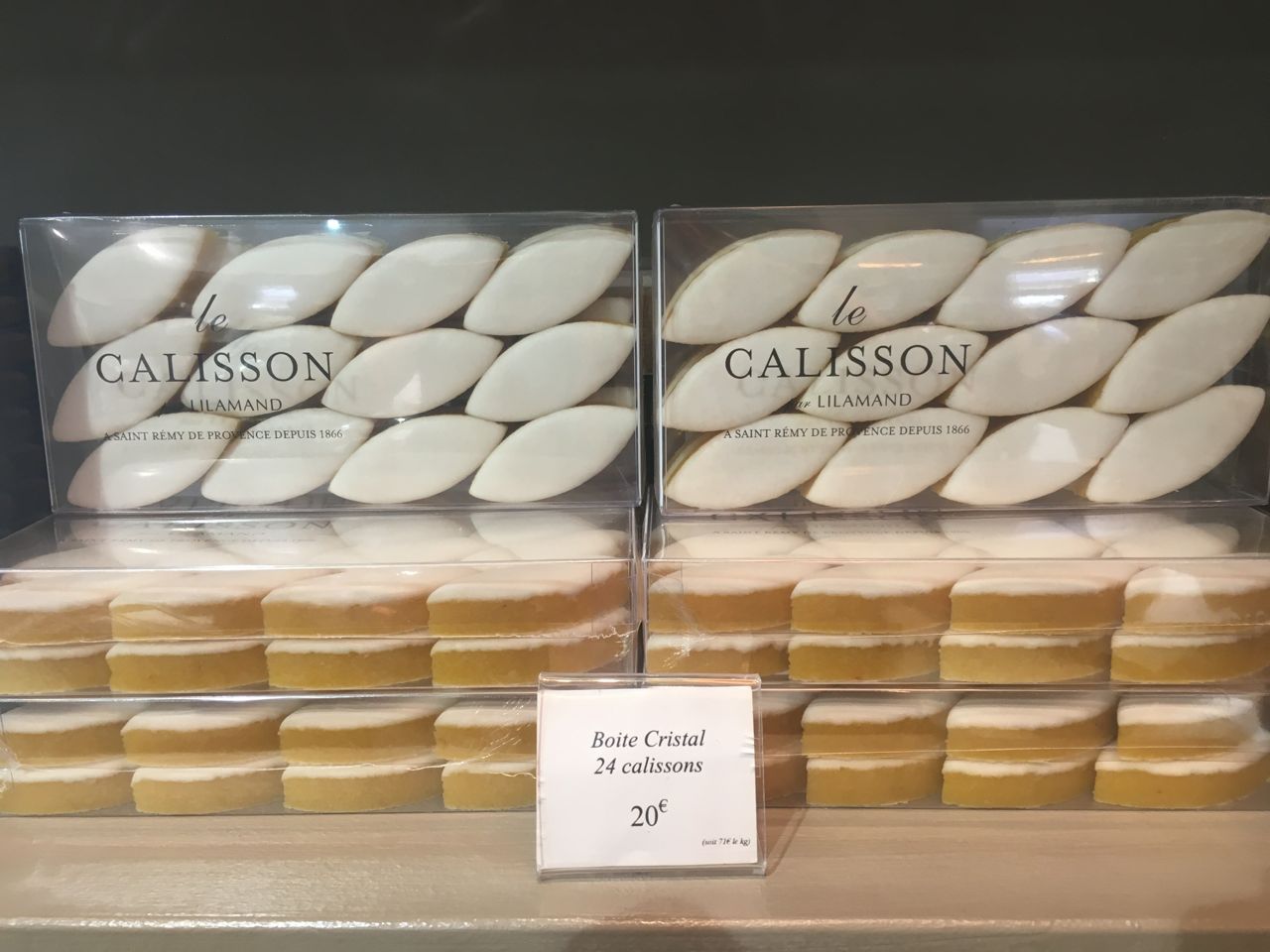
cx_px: 635
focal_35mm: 29
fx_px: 1064
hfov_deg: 61.7
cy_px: 476
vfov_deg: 48.2
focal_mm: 4.15
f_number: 2.2
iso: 64
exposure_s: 1/33
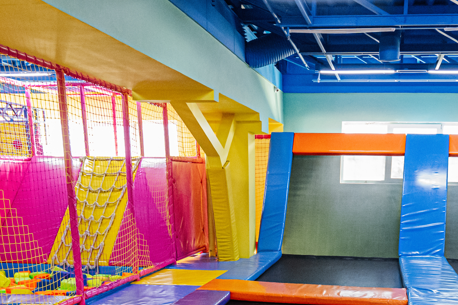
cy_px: 361
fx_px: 585
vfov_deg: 26.2
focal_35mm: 46
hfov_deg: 42.2
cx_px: 306
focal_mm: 14
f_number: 2.8
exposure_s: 1/200
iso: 5000
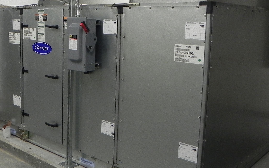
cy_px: 65
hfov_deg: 42.9
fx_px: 330
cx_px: 64
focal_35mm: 45
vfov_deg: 28.5
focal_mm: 4.6
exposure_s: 1/30.5
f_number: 3.5
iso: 221
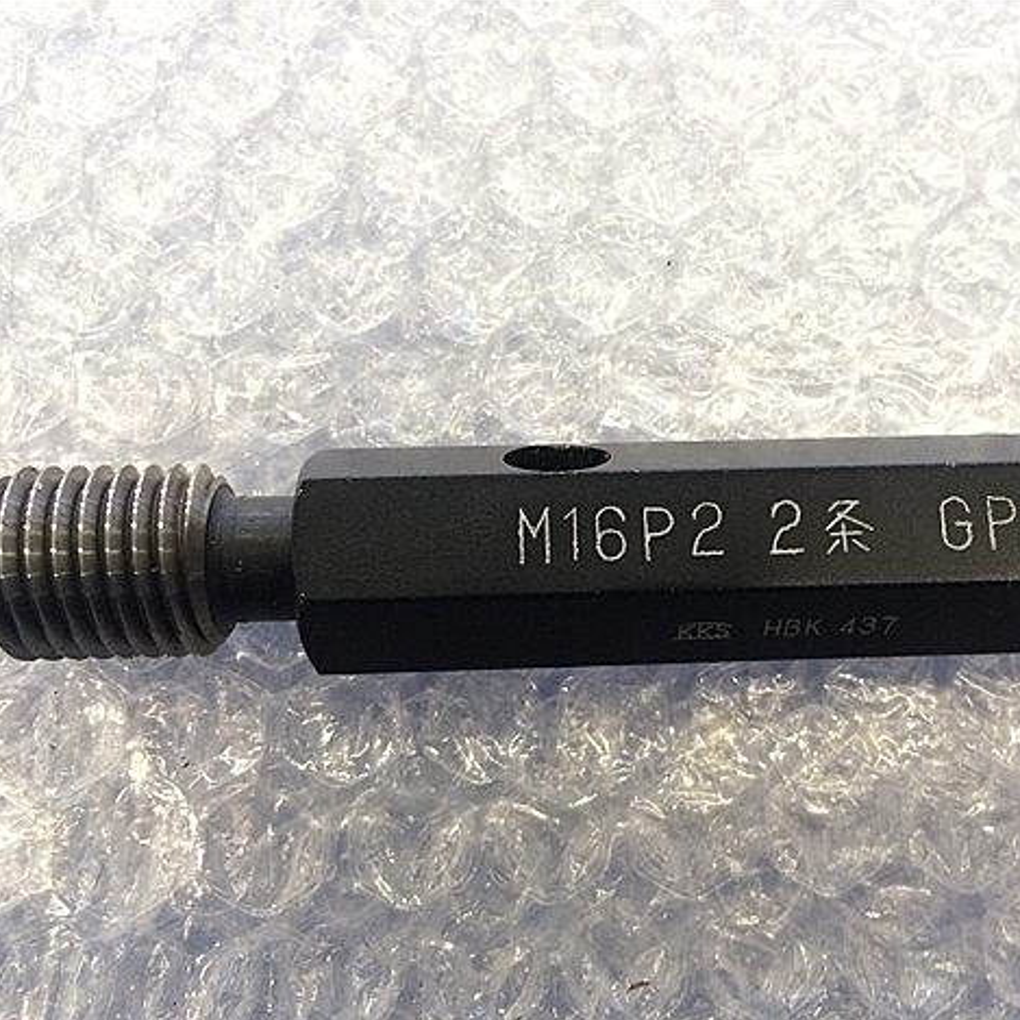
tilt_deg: -78.7
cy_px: 518
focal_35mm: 35
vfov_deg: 47.2
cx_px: 624
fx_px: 1167
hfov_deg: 46.9
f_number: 2.2
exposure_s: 1/30
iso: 50
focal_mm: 4.15
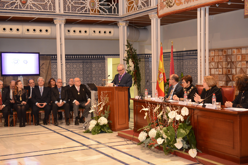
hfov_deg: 34.5
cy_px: 82
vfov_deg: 23.4
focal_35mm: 58
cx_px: 124
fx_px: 400
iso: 1600
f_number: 3.2
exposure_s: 1/80
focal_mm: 58
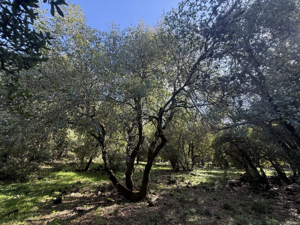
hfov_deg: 102.1
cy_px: 112
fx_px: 121
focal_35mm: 14
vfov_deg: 85.7
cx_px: 150
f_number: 2.2
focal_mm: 2.22
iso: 64
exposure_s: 1/150
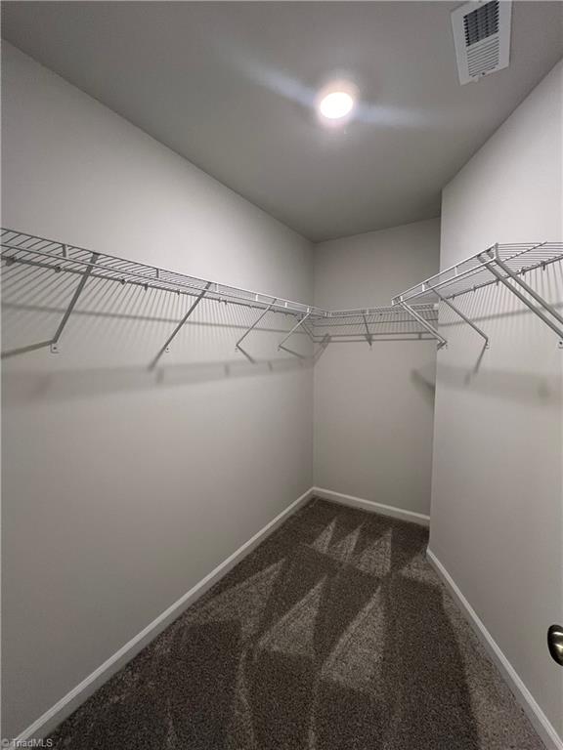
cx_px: 282
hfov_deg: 89.9
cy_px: 375
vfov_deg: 106.2
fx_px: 282
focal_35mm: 13
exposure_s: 1/60
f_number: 1.8
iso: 200
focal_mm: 1.57
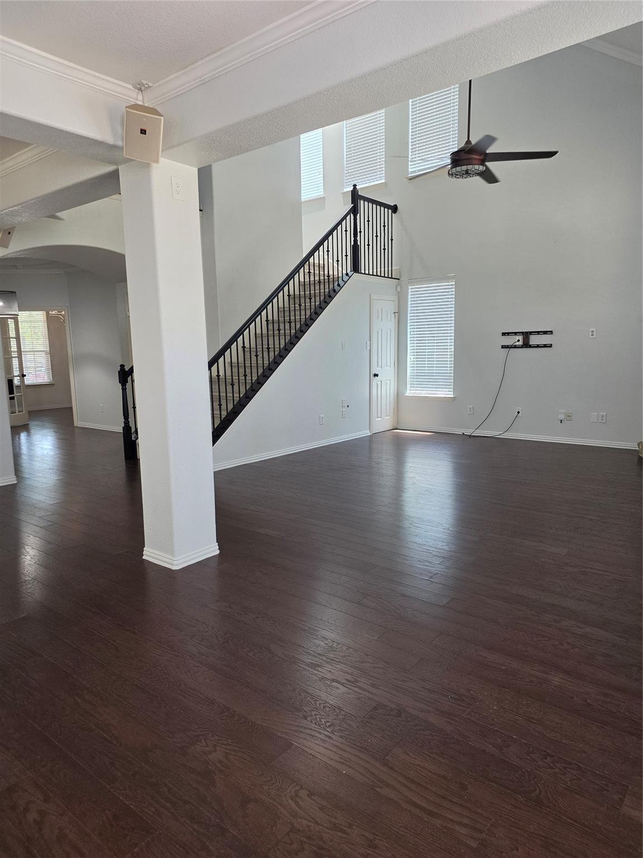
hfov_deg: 58.9
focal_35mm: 23
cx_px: 322
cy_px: 429
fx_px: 570
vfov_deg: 73.9
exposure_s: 1/120
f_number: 1.7
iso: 200
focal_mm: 6.25
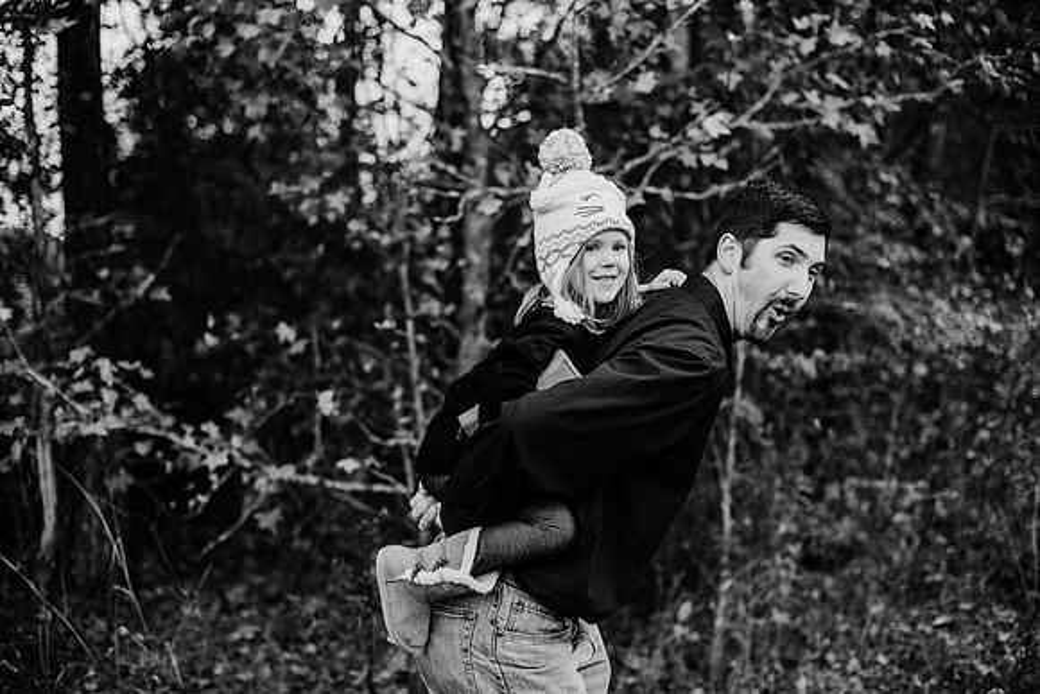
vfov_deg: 27.0
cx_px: 520
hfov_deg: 39.6
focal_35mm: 50
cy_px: 347
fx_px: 1445
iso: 320
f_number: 2.2
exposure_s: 1/800
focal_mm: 50
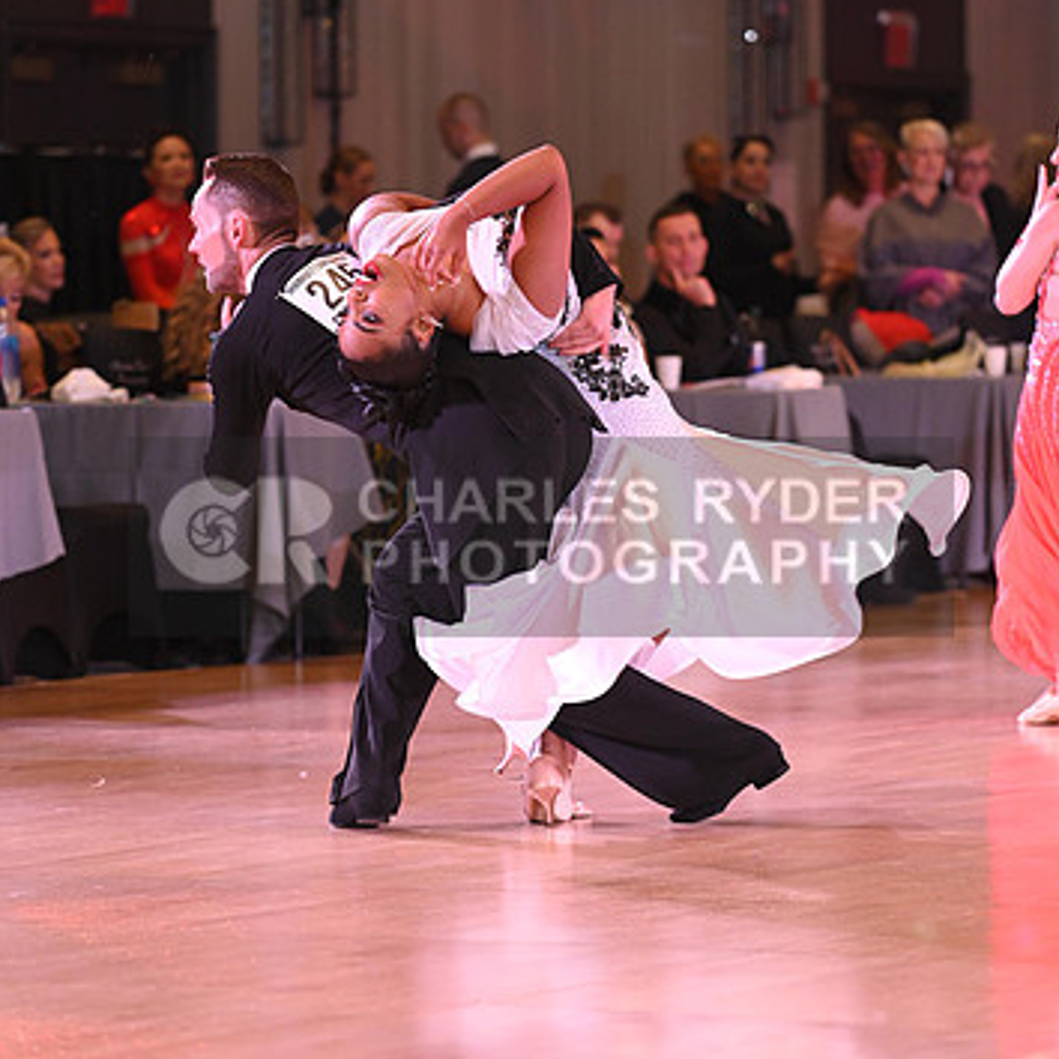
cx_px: 543
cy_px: 538
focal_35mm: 223
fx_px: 7718
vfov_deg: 7.8
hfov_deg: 7.8
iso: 1600
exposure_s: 1/200
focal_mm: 160
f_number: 4.5
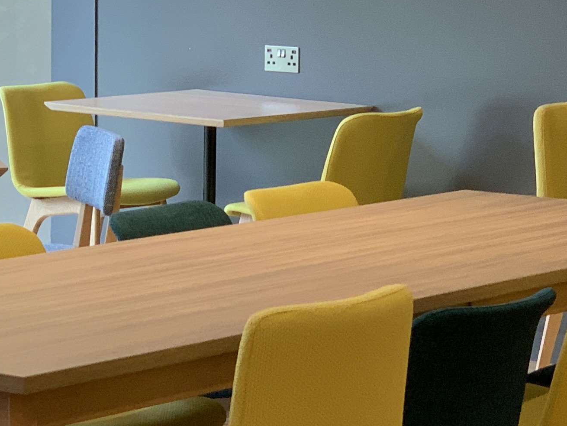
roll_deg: -1.5
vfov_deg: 9.3
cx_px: 273
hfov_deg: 12.3
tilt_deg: -6.2
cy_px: 249
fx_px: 2621
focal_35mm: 160
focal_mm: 6
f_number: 2.4
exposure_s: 1/100
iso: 125
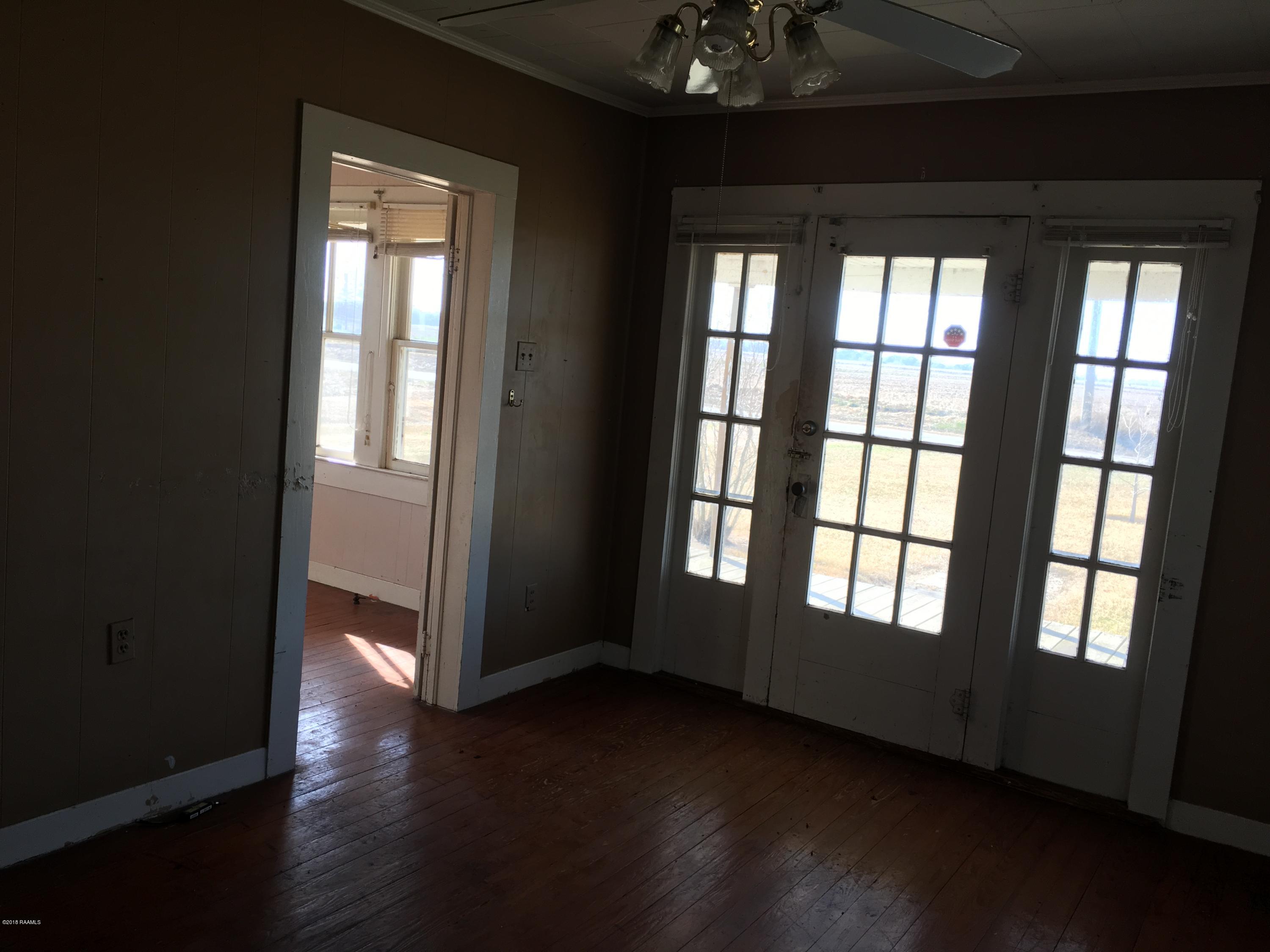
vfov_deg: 48.2
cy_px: 476
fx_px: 1064
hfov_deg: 61.7
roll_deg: -5.3
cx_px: 635
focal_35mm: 29
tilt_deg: -5.8
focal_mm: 4.15
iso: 32
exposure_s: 1/120
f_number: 2.2
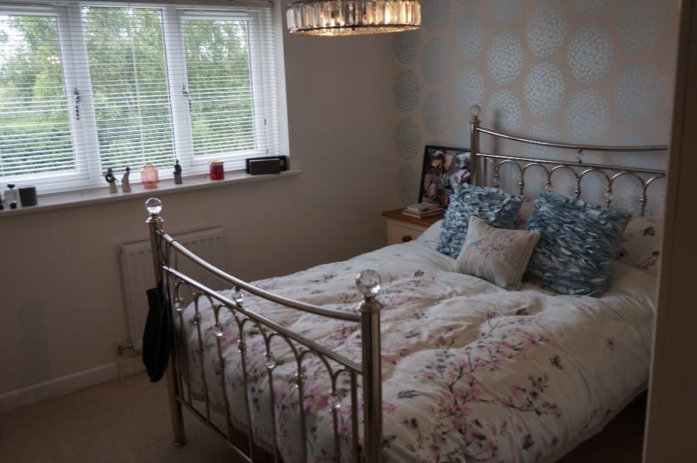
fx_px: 638
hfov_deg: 57.3
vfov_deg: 39.9
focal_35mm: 33
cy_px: 232
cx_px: 348
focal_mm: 22
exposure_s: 1/60
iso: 160
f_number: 4
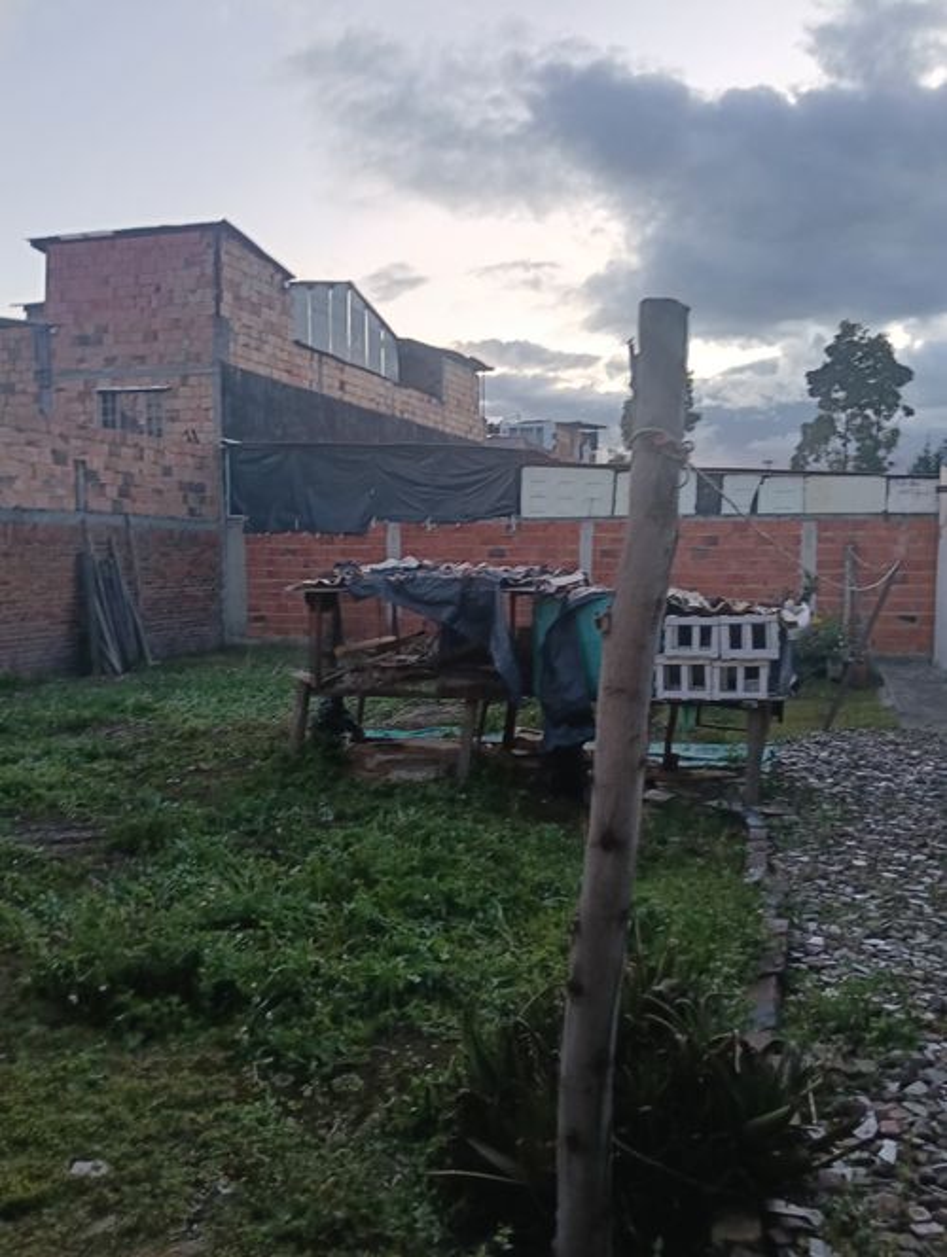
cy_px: 628
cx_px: 474
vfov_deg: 65.2
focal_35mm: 27
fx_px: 982
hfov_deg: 51.5
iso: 200
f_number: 1.8
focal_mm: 3.98
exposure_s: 1/30
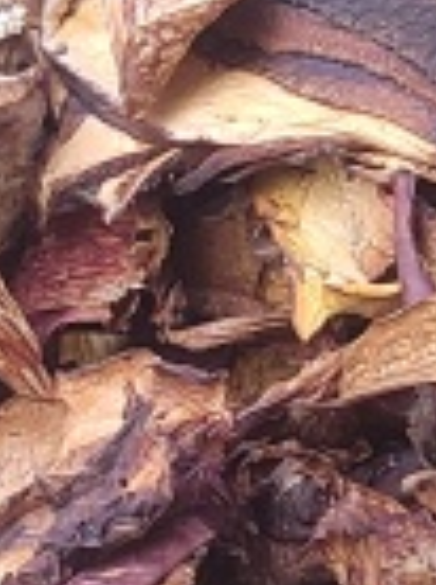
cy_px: 333
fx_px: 2999
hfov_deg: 8.3
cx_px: 288
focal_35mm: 178
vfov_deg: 11.1
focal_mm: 5.52
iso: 1572
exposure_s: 1/100
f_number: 1.9
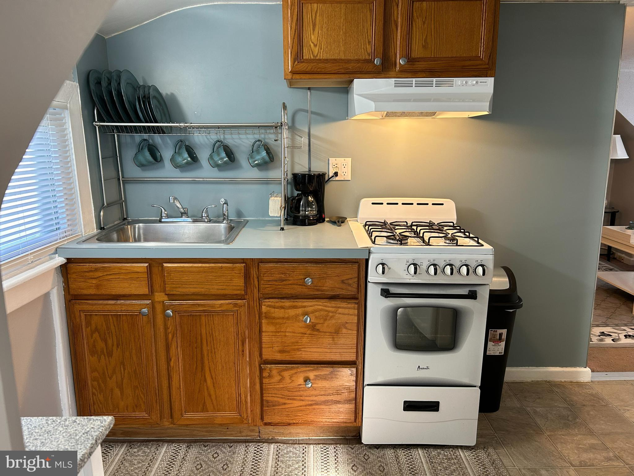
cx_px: 317
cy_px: 238
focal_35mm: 26
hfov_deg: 67.3
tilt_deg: -12.2
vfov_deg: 53.1
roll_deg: +0.8
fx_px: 476
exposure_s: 1/60
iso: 100
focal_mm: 5.7
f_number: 1.5
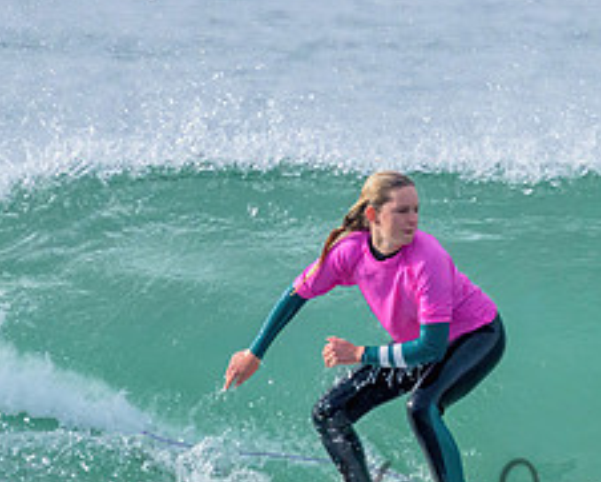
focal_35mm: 2655
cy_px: 464
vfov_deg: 0.6
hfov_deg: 0.7
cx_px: 526
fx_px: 47246
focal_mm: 800
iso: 2000
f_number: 11
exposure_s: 1/2000
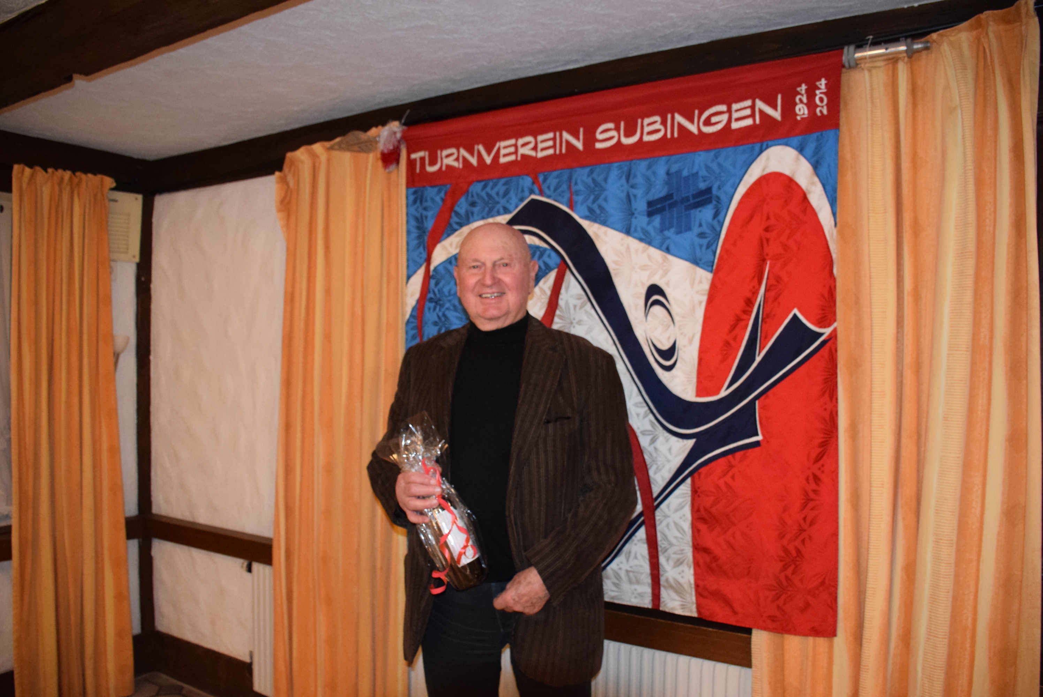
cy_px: 348
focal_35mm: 27
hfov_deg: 67.3
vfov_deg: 48.0
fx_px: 783
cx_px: 522
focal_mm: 18
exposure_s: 1/60
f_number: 3.5
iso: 3200
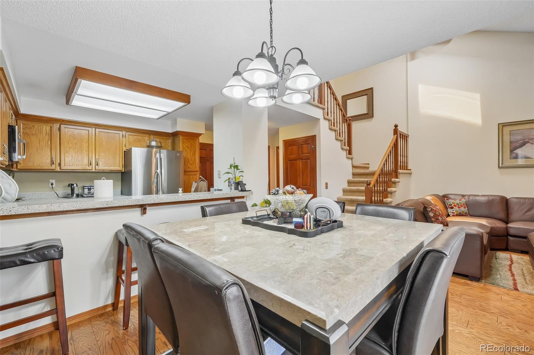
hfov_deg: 100.4
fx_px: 222
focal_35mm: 15
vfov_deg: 77.3
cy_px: 178
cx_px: 267
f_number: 8
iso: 800
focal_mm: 10
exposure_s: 1/8
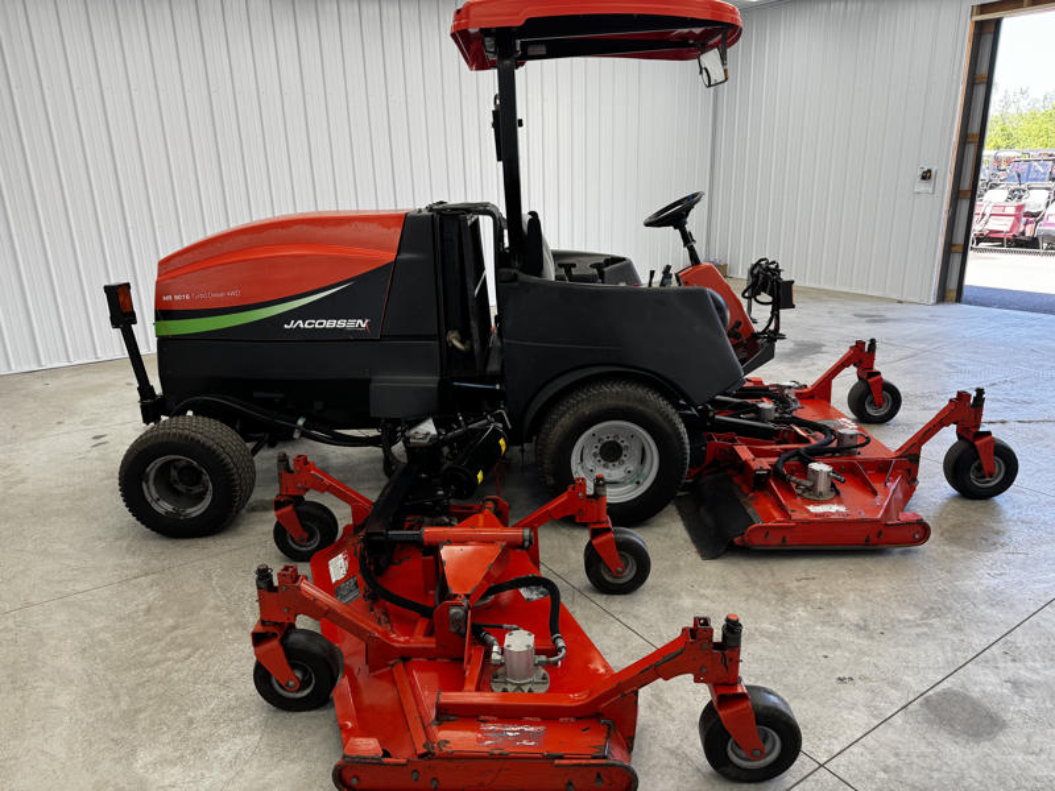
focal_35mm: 24
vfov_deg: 56.8
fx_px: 731
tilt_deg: -18.5
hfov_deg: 71.6
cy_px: 396
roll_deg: +0.9
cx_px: 528
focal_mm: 6.76
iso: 64
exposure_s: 1/120
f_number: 1.78
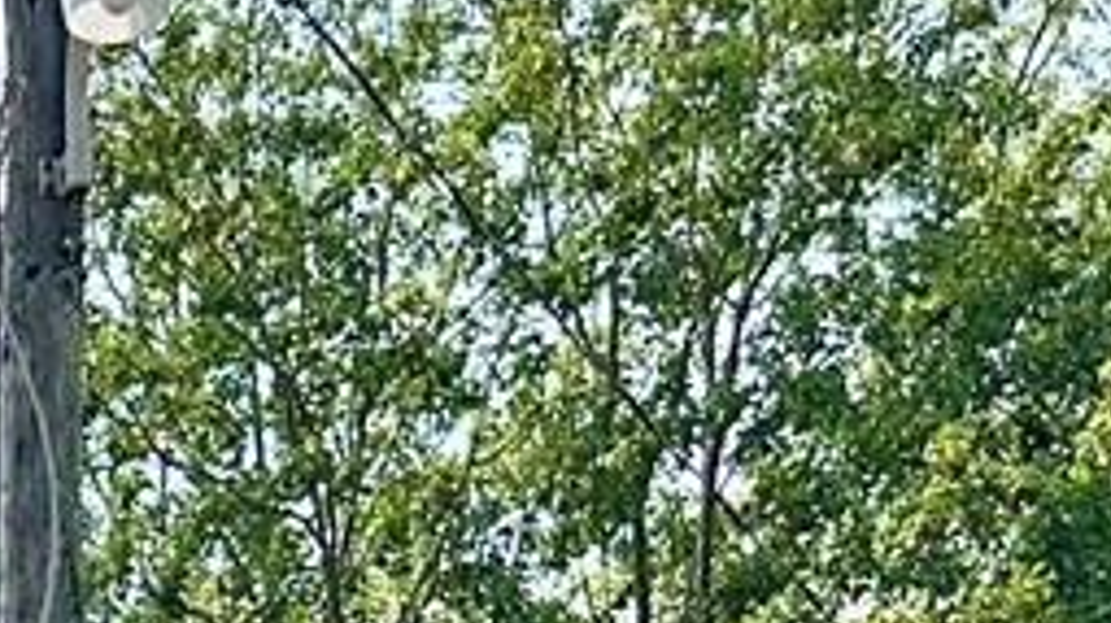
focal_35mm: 164
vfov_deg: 6.3
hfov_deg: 11.7
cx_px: -1155
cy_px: 2292
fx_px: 4828
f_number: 1.78
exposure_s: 1/3861
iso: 80
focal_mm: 6.86
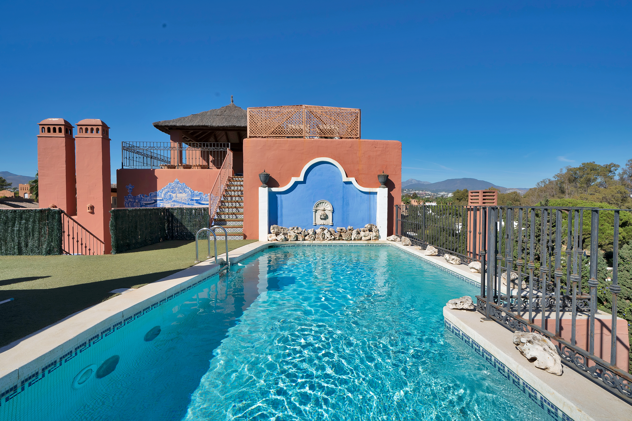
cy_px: 210
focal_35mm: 17
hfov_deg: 93.3
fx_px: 298
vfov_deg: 70.4
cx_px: 316
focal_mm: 17
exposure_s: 1/500
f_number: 11
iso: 250
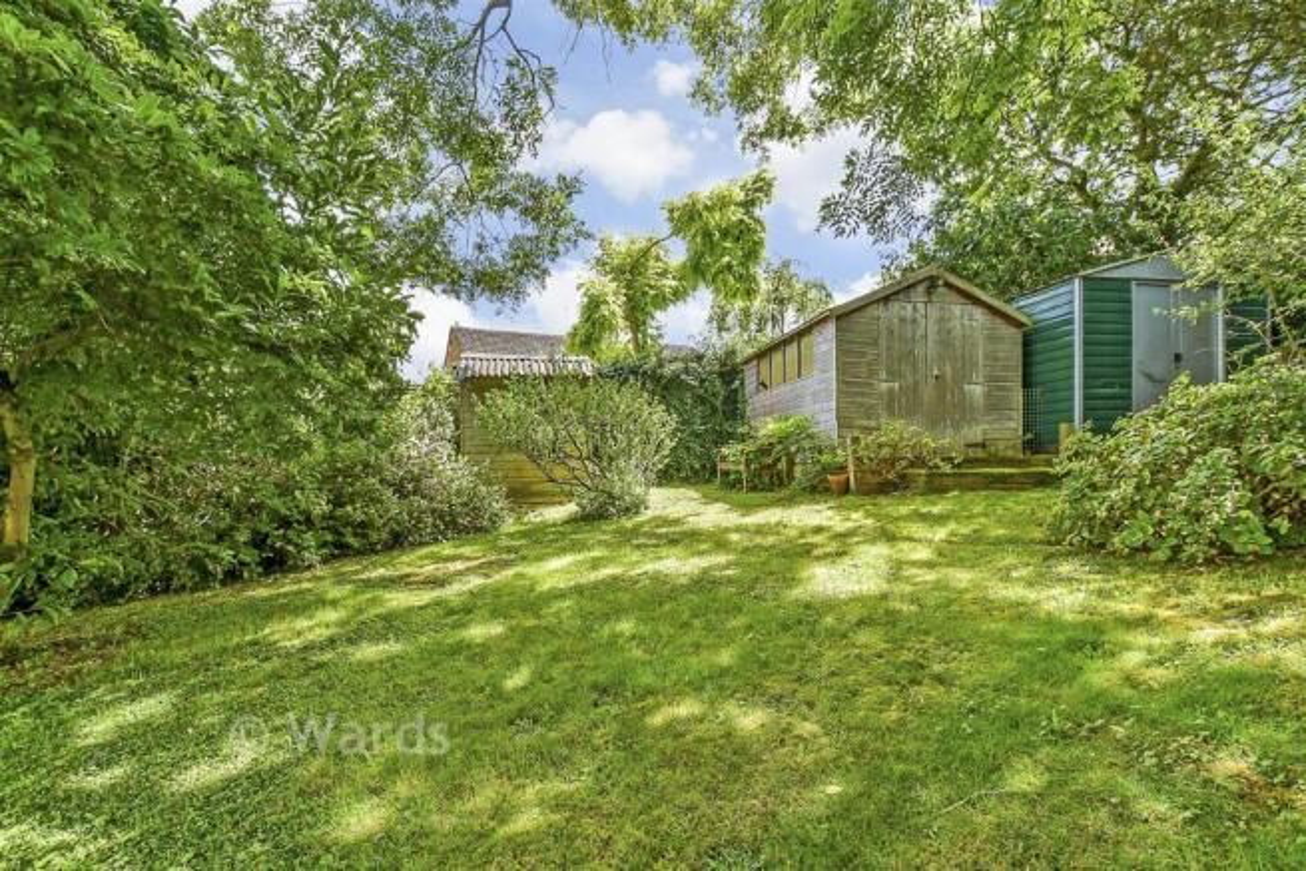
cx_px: 653
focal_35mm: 25
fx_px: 907
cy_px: 436
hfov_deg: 71.5
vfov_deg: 51.3
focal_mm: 17
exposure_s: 1/80
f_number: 8
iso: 160
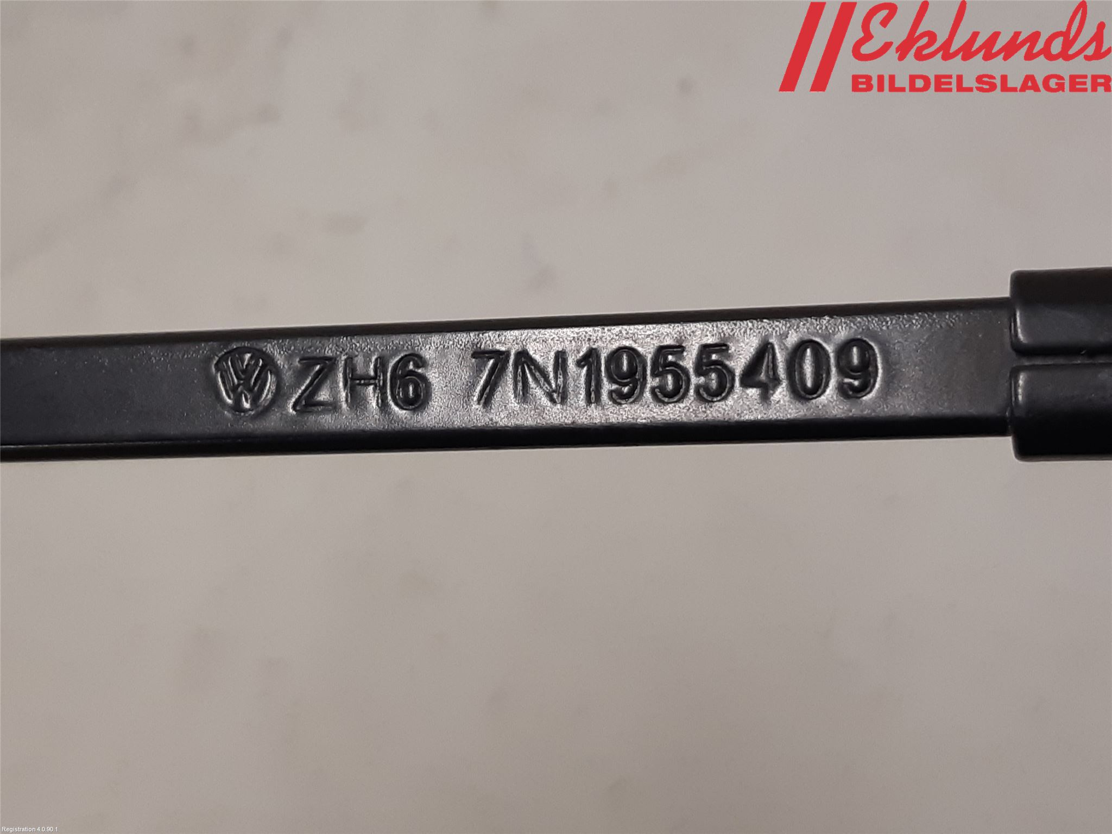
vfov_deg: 53.1
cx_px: 556
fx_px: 835
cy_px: 417
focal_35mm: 26
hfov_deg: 67.3
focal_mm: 3.93
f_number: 1.7
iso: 125
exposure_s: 1/50
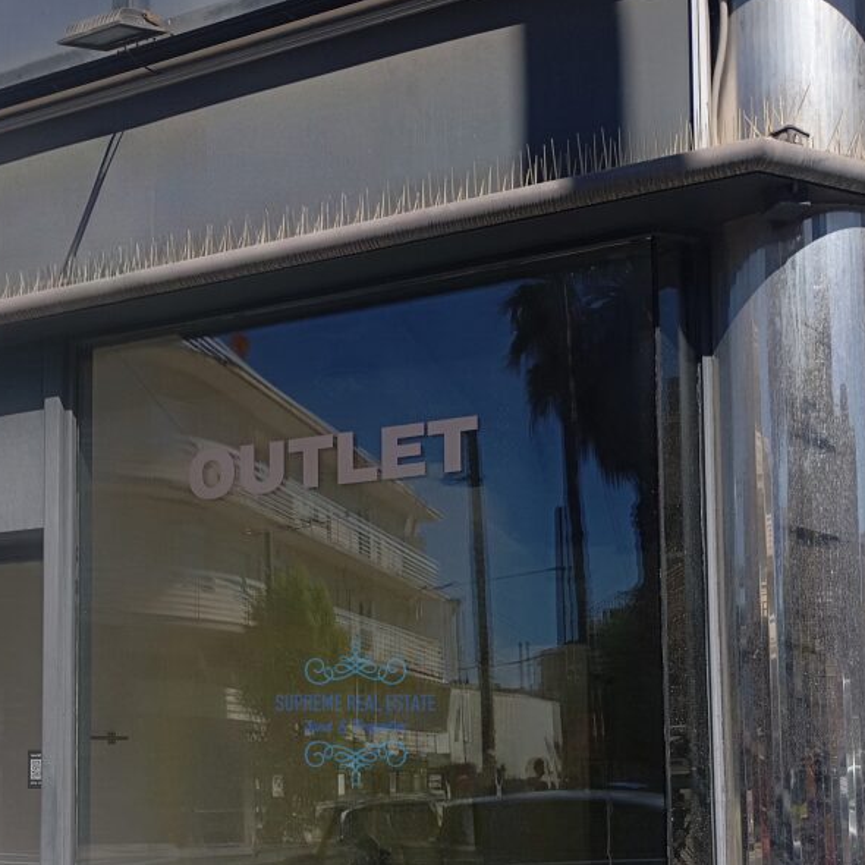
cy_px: 677
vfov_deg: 38.7
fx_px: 1187
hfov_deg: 39.7
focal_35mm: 42
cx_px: 320
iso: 106
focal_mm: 4.27
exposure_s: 1/864
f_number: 1.8
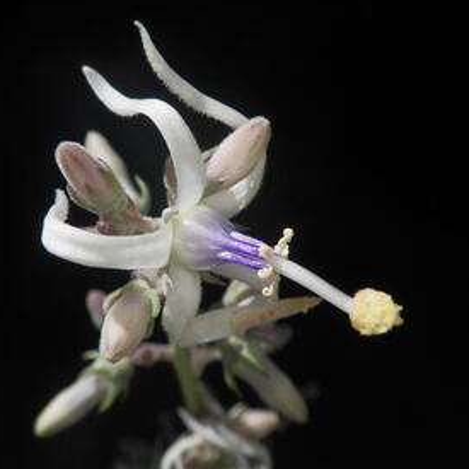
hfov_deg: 40.9
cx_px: 214
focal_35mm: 41
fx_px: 628
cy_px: 231
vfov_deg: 40.9
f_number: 4.6
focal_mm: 6.1
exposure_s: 1/1250
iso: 400
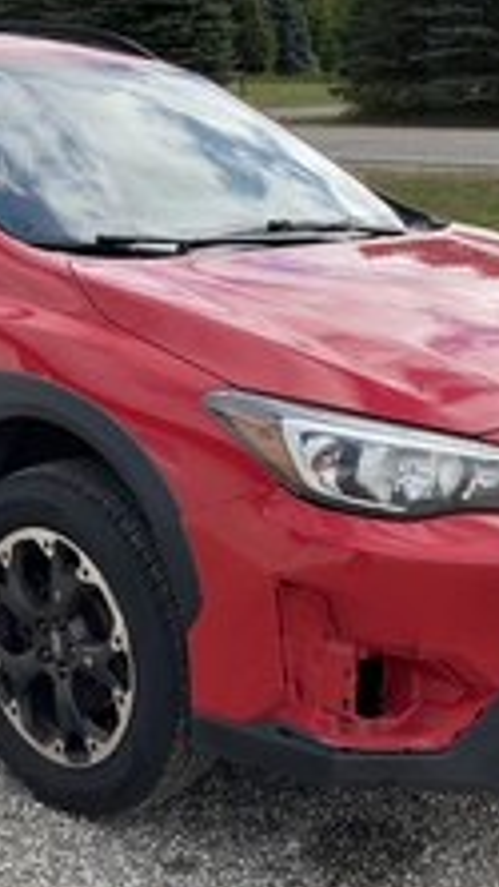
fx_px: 1340
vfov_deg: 36.6
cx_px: 200
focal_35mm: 57
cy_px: 396
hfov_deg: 21.1
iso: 25
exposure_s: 1/709
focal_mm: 3
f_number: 1.8
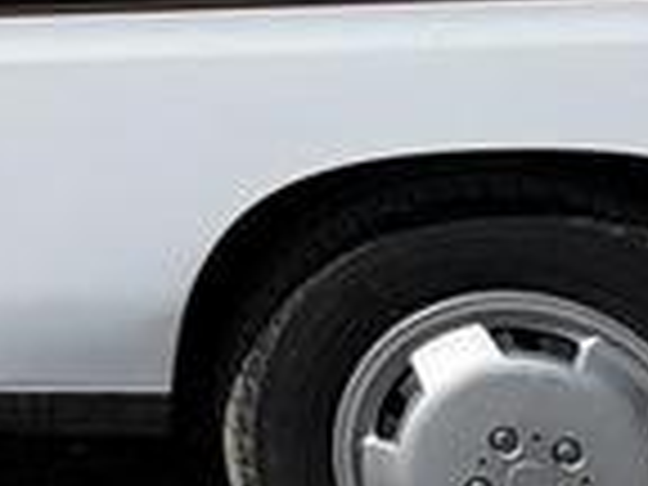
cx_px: -306
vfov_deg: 14.3
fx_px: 1629
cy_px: -472
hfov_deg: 19.7
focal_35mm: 87
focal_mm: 2.22
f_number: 2.2
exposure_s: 1/4132
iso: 50
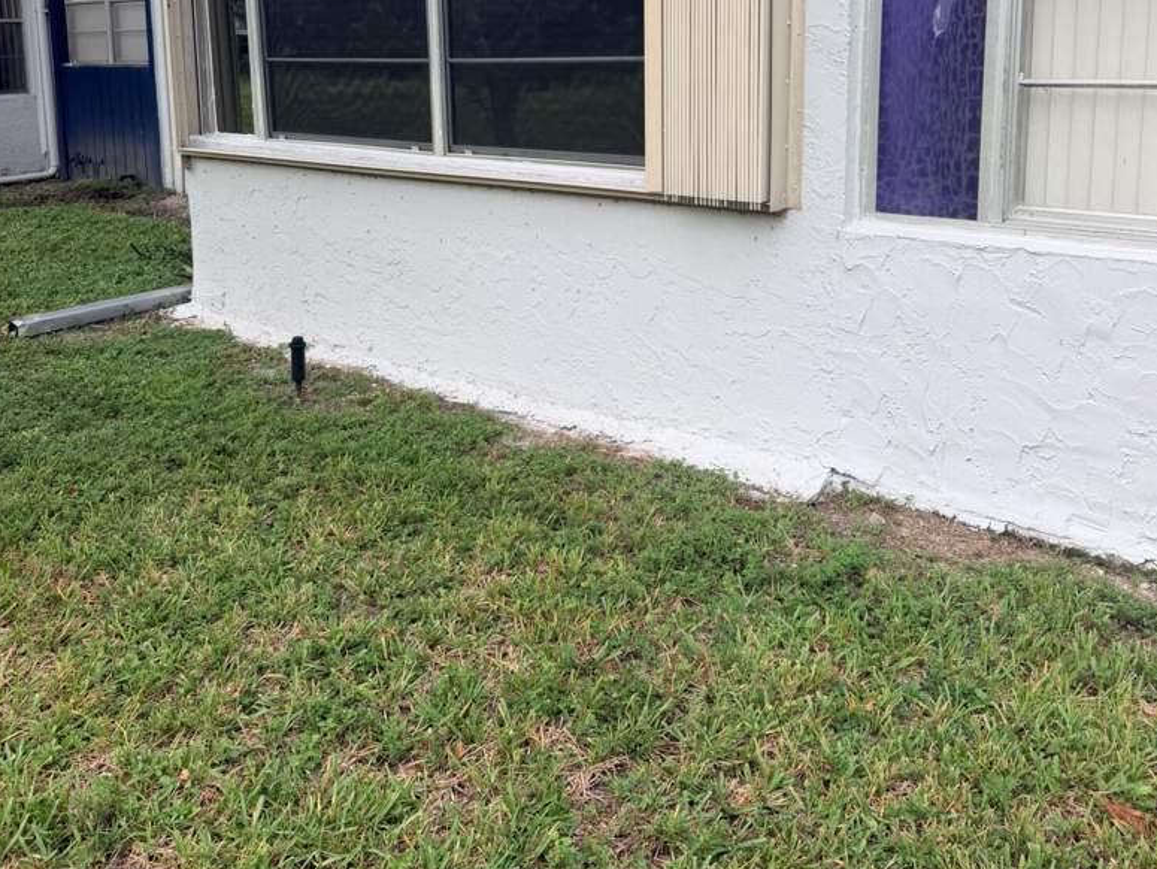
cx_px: 582
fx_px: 1103
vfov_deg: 41.5
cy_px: 199
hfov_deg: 55.3
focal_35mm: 33
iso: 50
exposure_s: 1/121
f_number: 1.78
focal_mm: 6.76
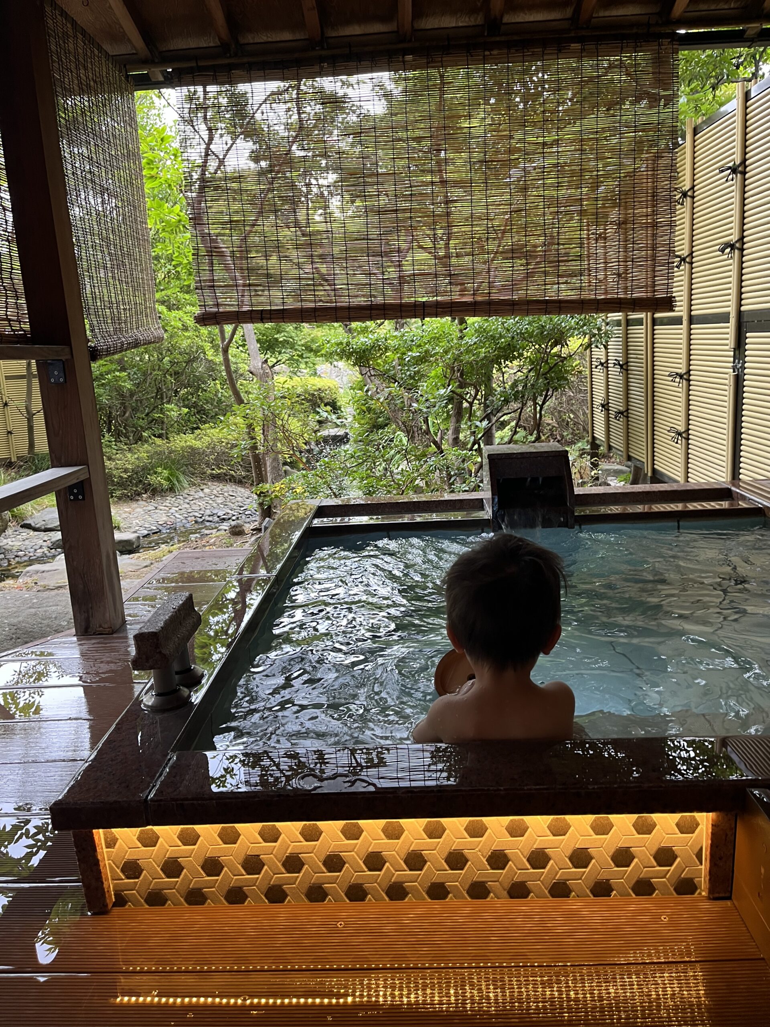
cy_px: 514
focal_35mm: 26
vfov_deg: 67.3
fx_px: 771
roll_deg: +3.4
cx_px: 385
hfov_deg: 53.1
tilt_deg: -11.3
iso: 80
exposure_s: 1/60
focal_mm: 5.1
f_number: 1.6
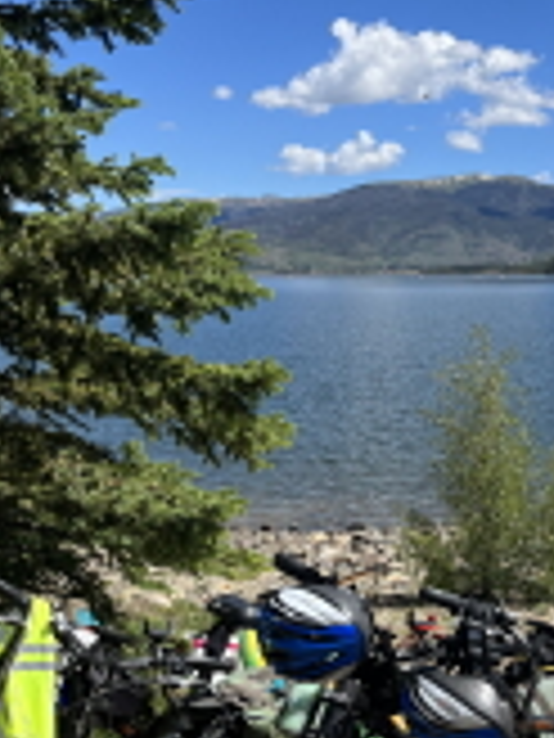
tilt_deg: -1.1
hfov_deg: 23.8
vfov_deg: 33.1
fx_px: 1238
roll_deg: +0.9
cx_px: 595
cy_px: 302
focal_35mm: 58
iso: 50
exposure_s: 1/3413
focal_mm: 5.1
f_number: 1.6
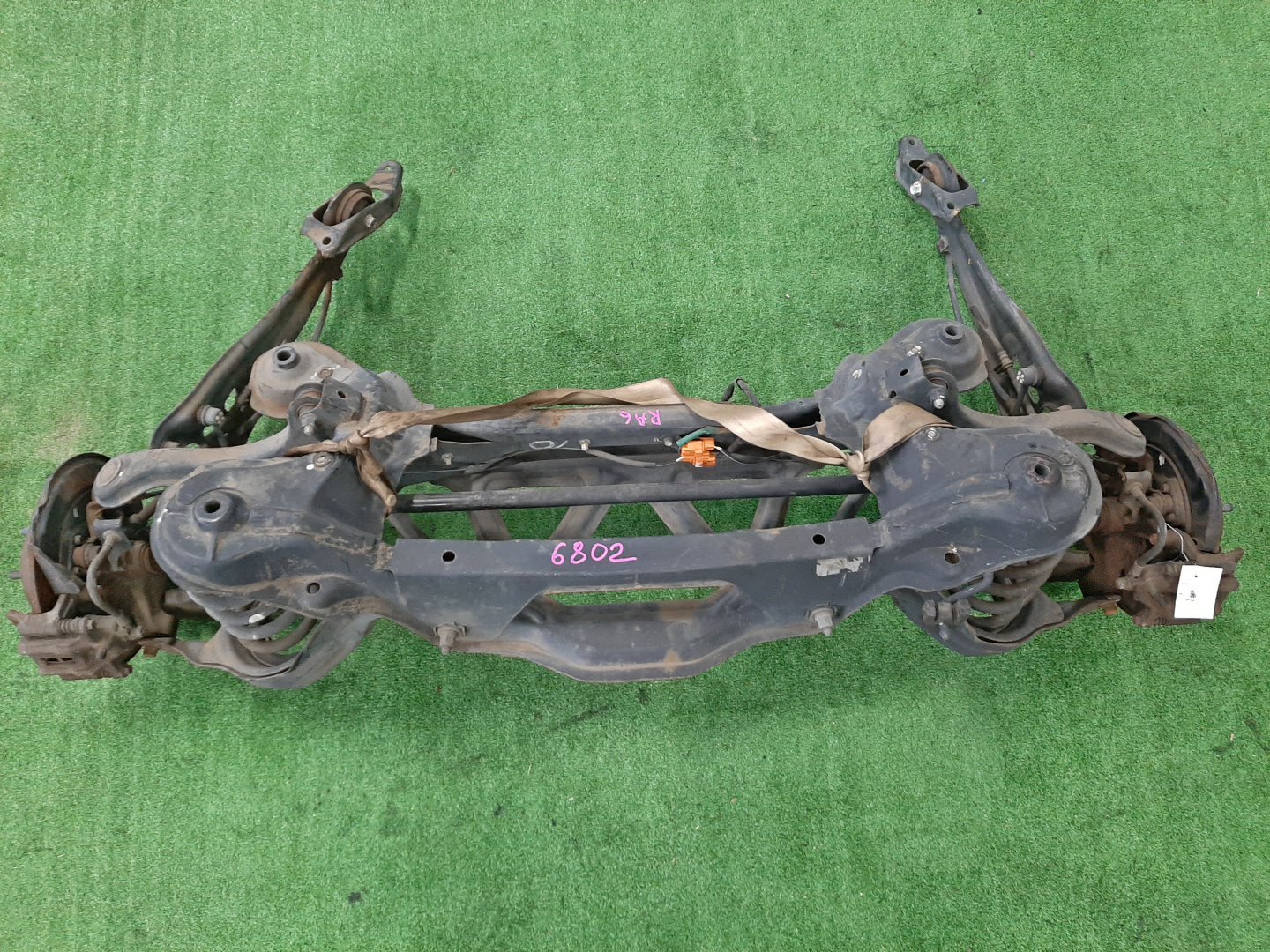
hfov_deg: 67.3
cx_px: 635
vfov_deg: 53.1
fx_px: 954
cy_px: 476
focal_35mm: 26
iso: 212
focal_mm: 3.93
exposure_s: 1/33
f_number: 1.7
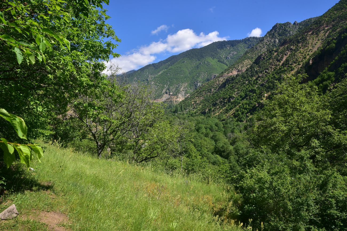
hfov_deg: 60.3
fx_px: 299
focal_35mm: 31
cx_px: 174
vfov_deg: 42.3
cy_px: 116
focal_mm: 31
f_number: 14
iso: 160
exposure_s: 1/125
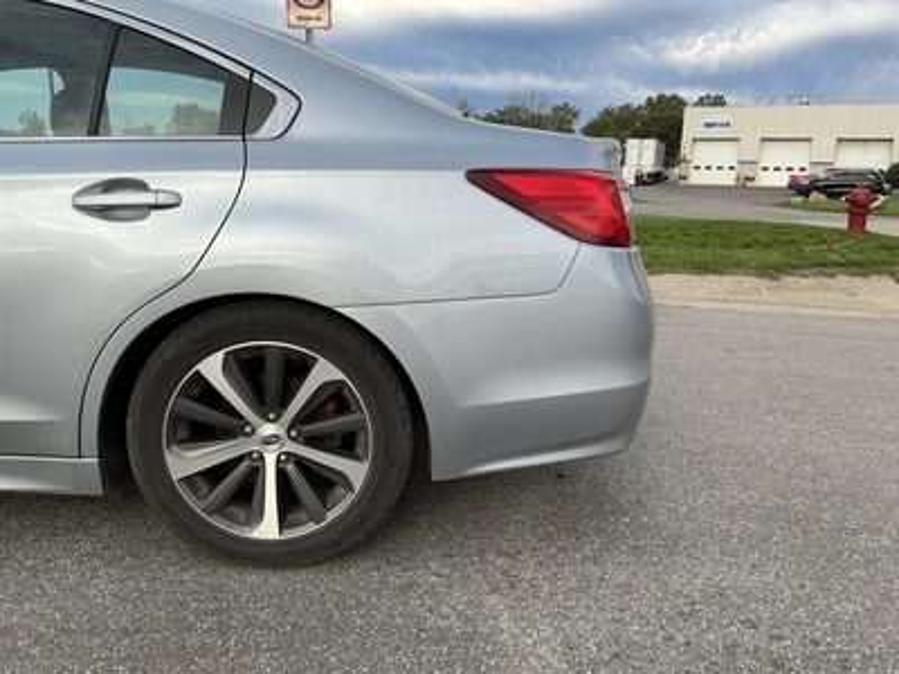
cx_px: 450
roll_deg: -0.4
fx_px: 727
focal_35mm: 28
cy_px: 337
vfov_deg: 49.7
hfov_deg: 63.4
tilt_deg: -12.6
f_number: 1.8
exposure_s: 1/446
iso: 25
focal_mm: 3
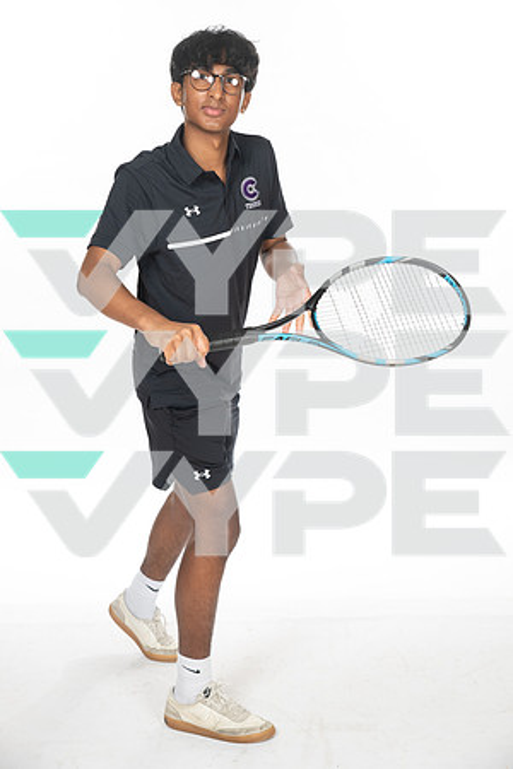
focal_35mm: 56
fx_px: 1197
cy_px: 384
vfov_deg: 35.6
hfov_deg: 24.2
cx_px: 256
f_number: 7.1
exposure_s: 1/320
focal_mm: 56
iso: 800
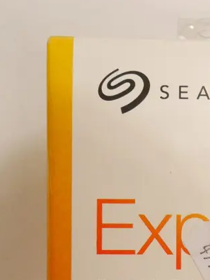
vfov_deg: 22.2
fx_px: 670
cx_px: 252
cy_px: 313
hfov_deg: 17.0
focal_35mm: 83
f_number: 4.1
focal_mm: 17
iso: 3200
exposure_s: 1/250
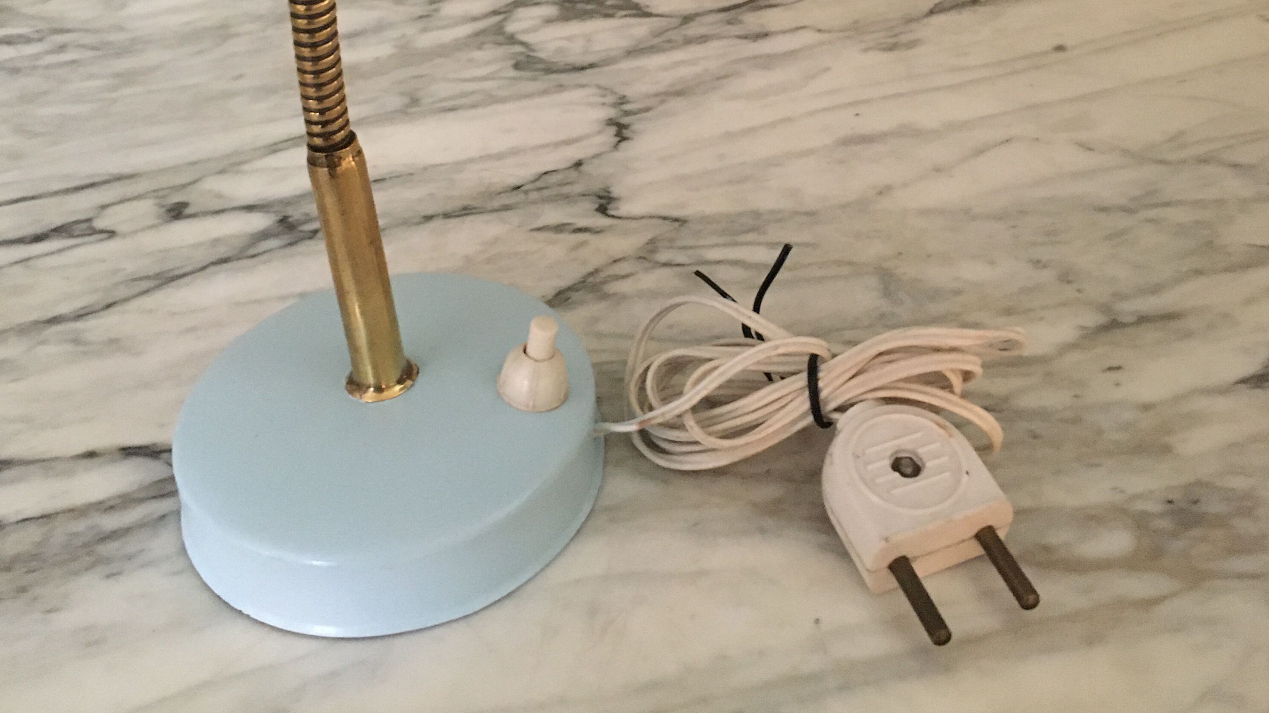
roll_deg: +3.4
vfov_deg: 26.6
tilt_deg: -28.7
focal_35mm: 43
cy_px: 51
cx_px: 636
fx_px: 1447
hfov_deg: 47.4
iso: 400
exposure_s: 1/17
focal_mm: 4.15
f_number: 2.2
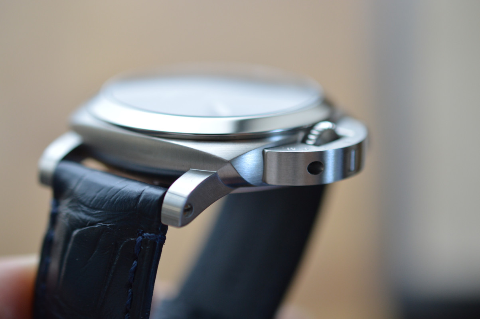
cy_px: 160
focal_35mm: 60
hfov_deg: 33.4
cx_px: 240
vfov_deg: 22.6
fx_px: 799
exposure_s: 1/60
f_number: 3.3
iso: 400
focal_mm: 40
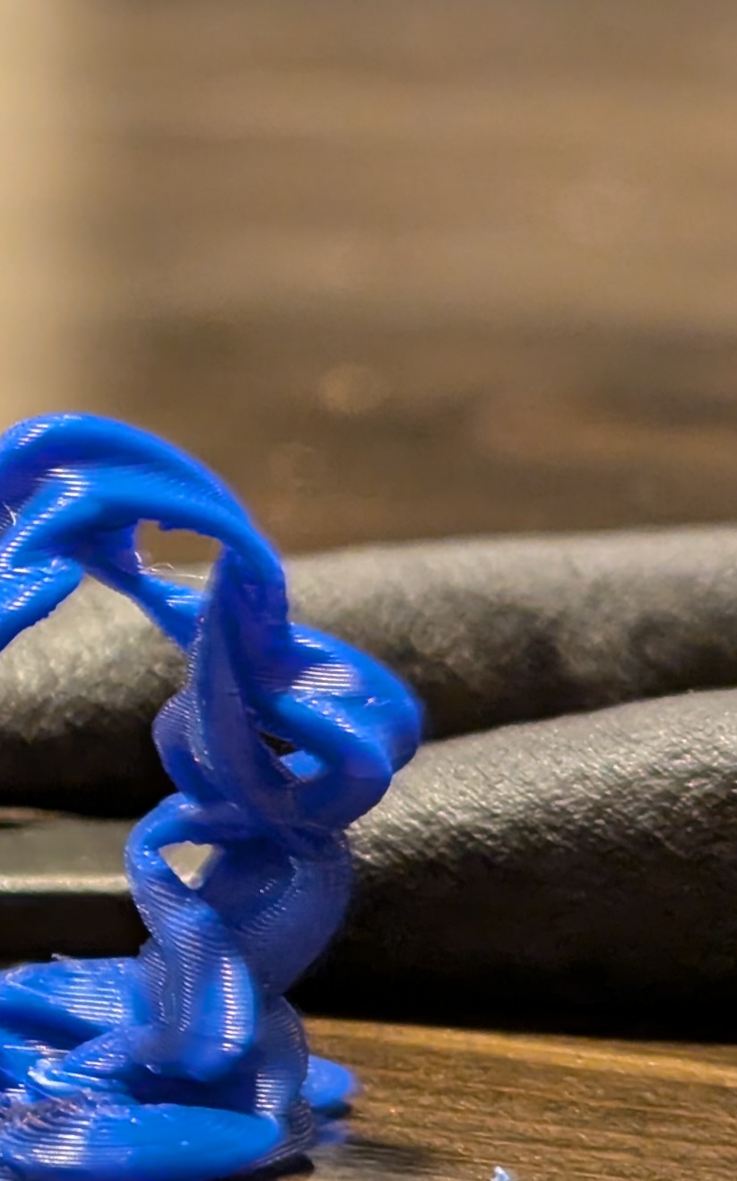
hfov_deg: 7.7
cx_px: -1012
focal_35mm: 158
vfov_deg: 13.2
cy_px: 556
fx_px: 5080
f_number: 1.85
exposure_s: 1/10
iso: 414
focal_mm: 6.81
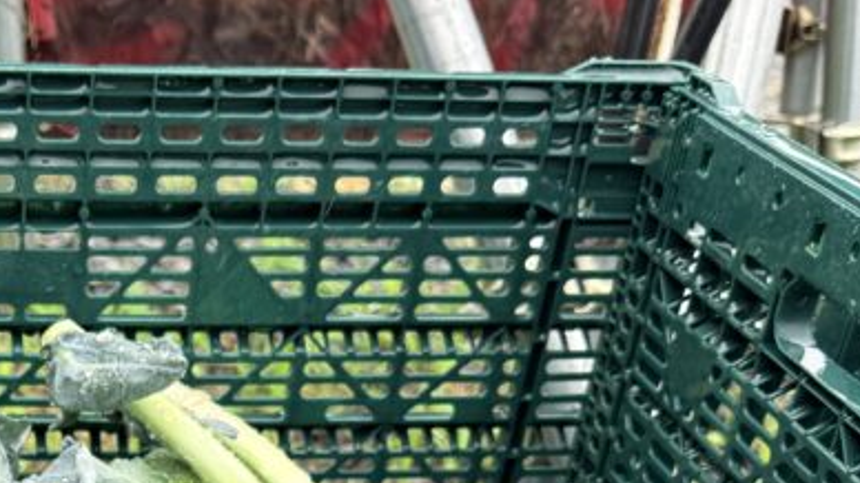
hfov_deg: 28.9
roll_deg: +0.2
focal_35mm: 69
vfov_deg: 16.3
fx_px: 1573
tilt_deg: -32.4
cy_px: 671
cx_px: 24
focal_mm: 6.76
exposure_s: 1/478
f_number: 1.78
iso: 80
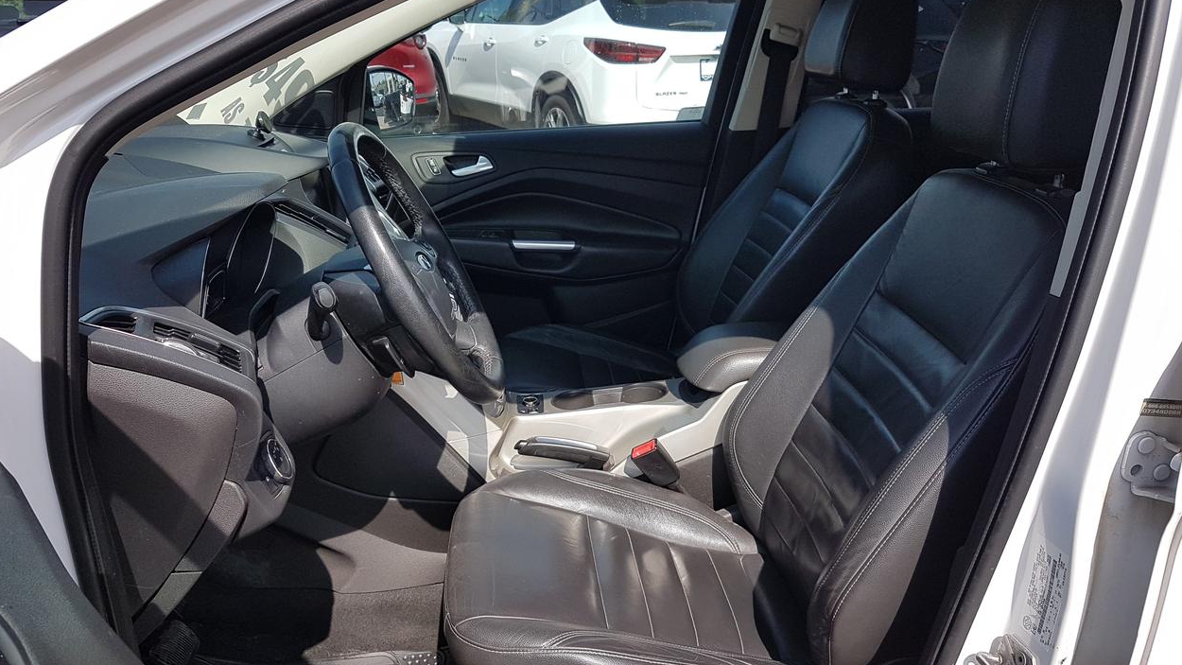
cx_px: 578
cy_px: 387
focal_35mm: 29
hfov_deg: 66.1
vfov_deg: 40.1
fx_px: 909
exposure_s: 1/1240
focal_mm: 4.2
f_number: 1.7
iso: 40
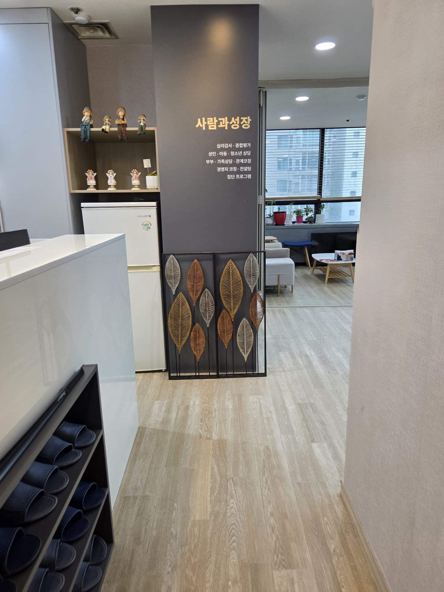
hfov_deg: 58.9
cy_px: 296
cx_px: 222
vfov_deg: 73.9
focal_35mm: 23
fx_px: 393
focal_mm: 5.4
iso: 160
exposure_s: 1/120
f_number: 1.8
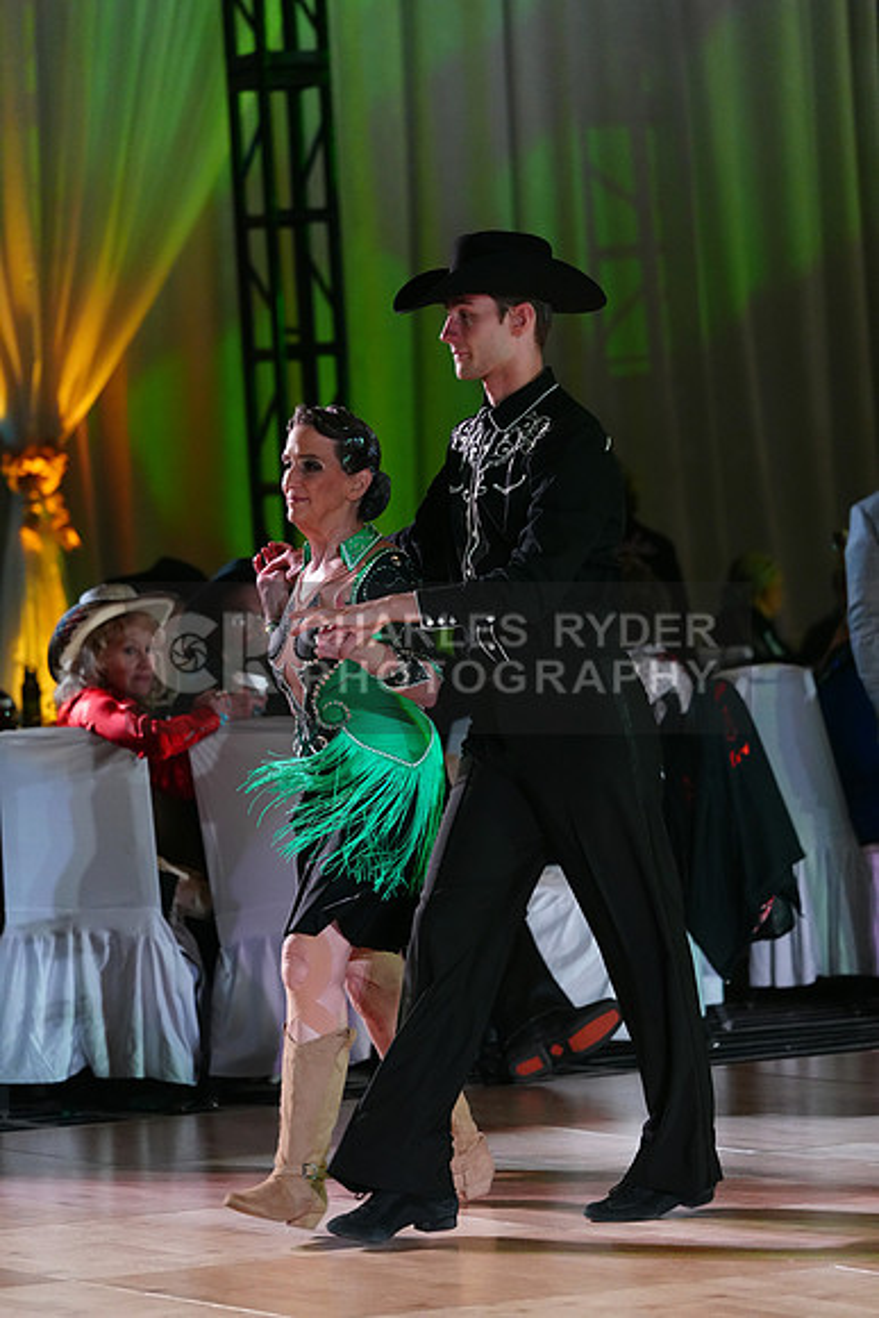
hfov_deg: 8.1
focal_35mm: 169
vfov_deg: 12.2
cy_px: 659
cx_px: 440
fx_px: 6185
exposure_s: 1/400
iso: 4000
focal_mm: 169
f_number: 4
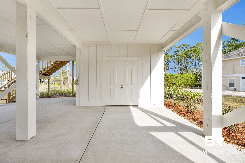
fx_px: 105
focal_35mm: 16
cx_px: 122
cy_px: 82
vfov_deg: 75.5
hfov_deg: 98.5
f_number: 11
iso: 500
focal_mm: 15.5
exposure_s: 1/640
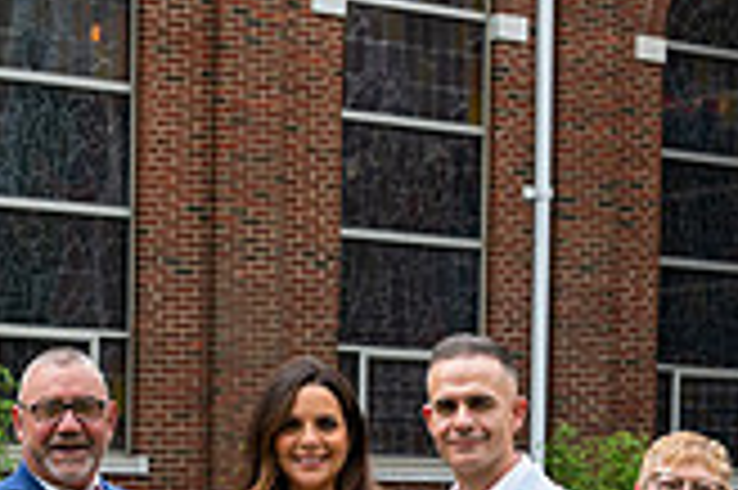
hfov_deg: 15.0
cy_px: 622
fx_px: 2806
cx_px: 328
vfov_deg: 9.8
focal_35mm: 137
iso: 250
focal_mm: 37
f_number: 5
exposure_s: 1/1000
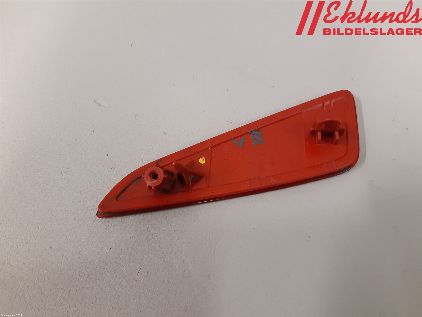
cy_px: 158
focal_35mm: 26
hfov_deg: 67.3
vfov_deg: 53.1
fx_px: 317
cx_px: 211
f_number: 1.7
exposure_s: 1/50
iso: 200
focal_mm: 3.93
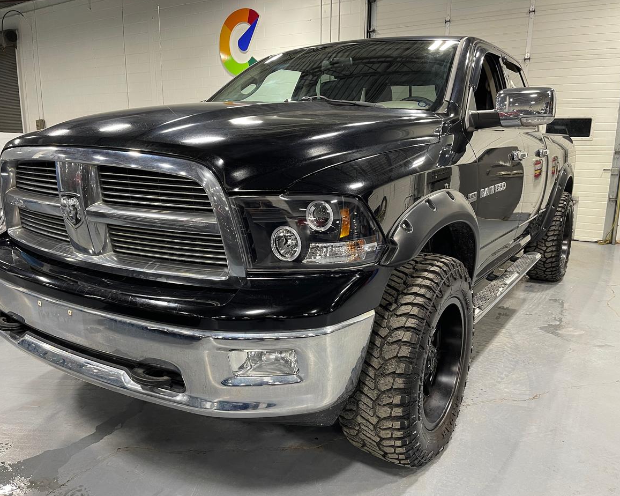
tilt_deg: -12.9
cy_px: 251
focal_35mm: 27
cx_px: 306
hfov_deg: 64.1
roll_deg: -1.5
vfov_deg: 53.2
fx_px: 495
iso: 160
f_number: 1.6
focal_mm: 5.1
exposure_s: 1/60
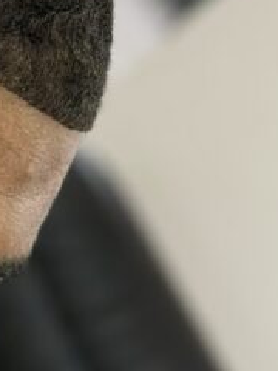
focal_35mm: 205
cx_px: -168
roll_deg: -43.3
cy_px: 2
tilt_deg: -19.0
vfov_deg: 9.6
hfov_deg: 7.1
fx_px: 2195
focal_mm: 6.76
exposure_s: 1/100
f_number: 1.78
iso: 160
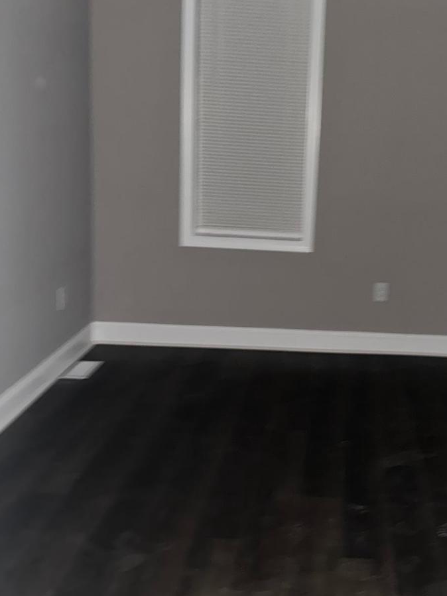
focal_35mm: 41
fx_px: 706
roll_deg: -4.0
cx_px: 380
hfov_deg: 33.7
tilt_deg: -11.2
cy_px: 253
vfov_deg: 45.6
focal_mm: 6.76
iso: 320
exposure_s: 1/4
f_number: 1.78
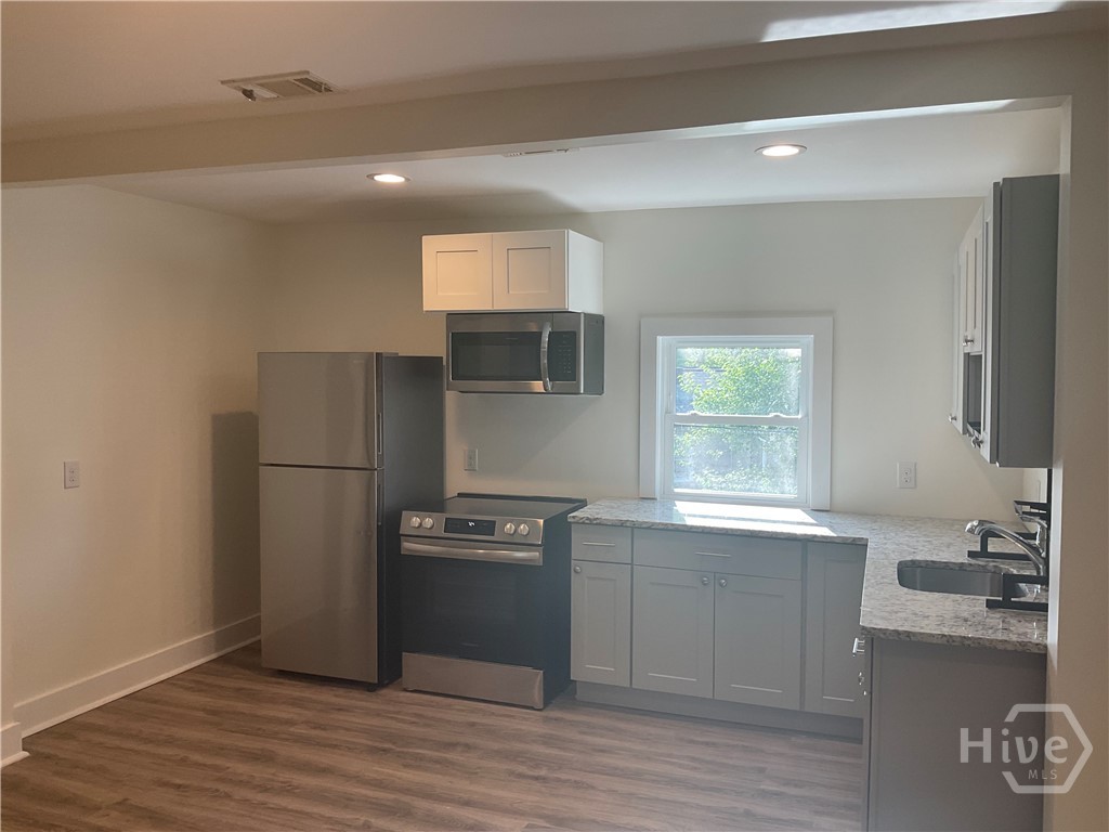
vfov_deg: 48.2
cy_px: 416
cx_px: 554
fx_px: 929
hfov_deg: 61.7
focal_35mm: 29
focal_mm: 3
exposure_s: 1/120
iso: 40
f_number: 1.8
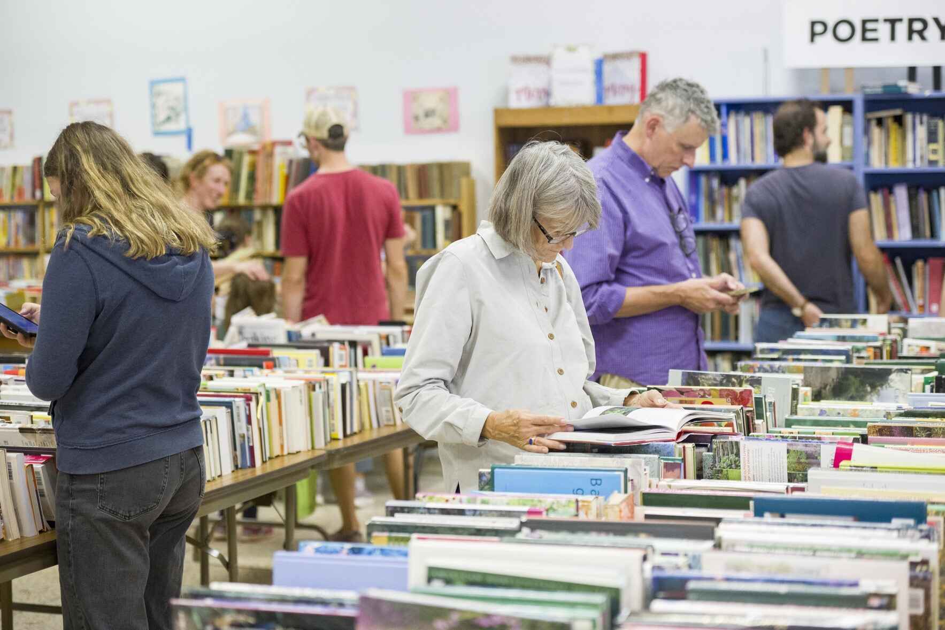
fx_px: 1837
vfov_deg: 19.5
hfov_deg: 28.8
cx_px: 472
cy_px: 315
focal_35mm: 70
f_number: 2.8
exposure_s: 1/125
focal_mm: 70
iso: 4000
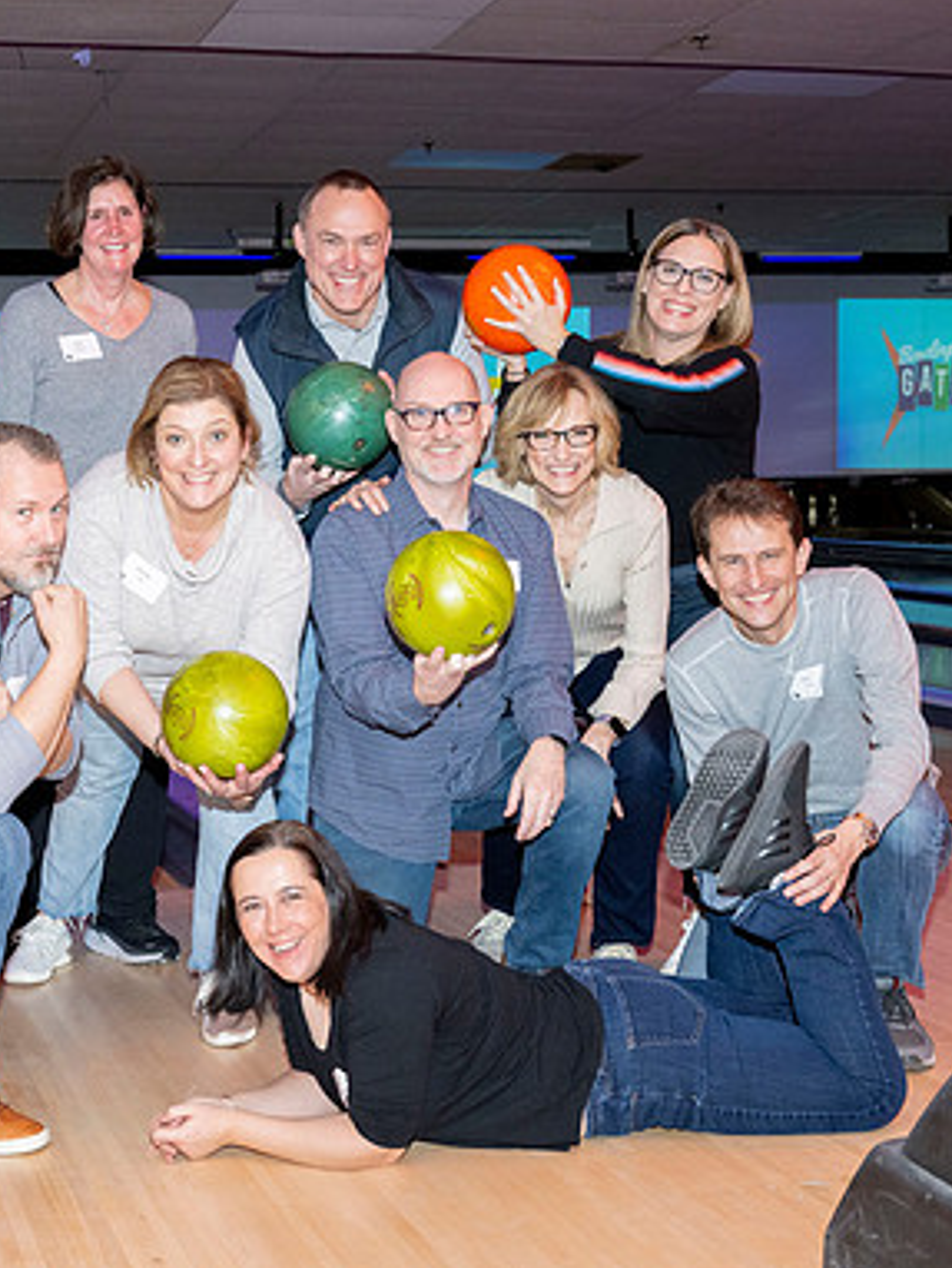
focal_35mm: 54
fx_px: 1978
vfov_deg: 35.5
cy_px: 632
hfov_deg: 26.7
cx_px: 226
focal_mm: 37
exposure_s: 1/60
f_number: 5.6
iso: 1600
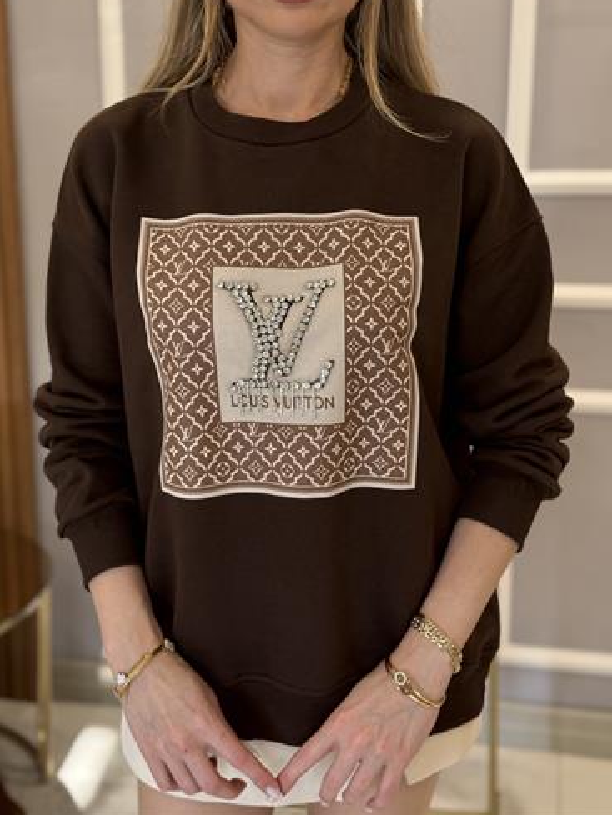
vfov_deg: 37.5
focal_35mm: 51
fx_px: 1202
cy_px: 385
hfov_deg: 28.6
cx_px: 297
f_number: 1.78
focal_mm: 6.76
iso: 160
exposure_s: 1/145
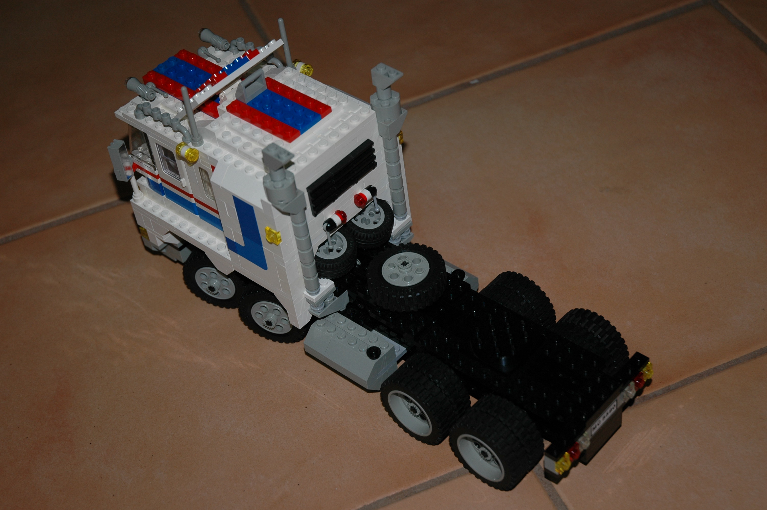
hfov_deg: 30.5
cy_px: 255
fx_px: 1405
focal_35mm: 66
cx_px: 384
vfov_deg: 20.6
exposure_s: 1/60
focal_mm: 44
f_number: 4.5
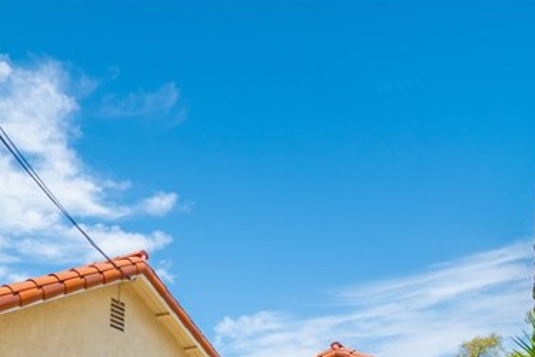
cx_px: 137
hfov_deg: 45.8
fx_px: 609
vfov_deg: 26.8
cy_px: 480
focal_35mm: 41
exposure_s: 1/400
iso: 100
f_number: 6.3
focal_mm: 10
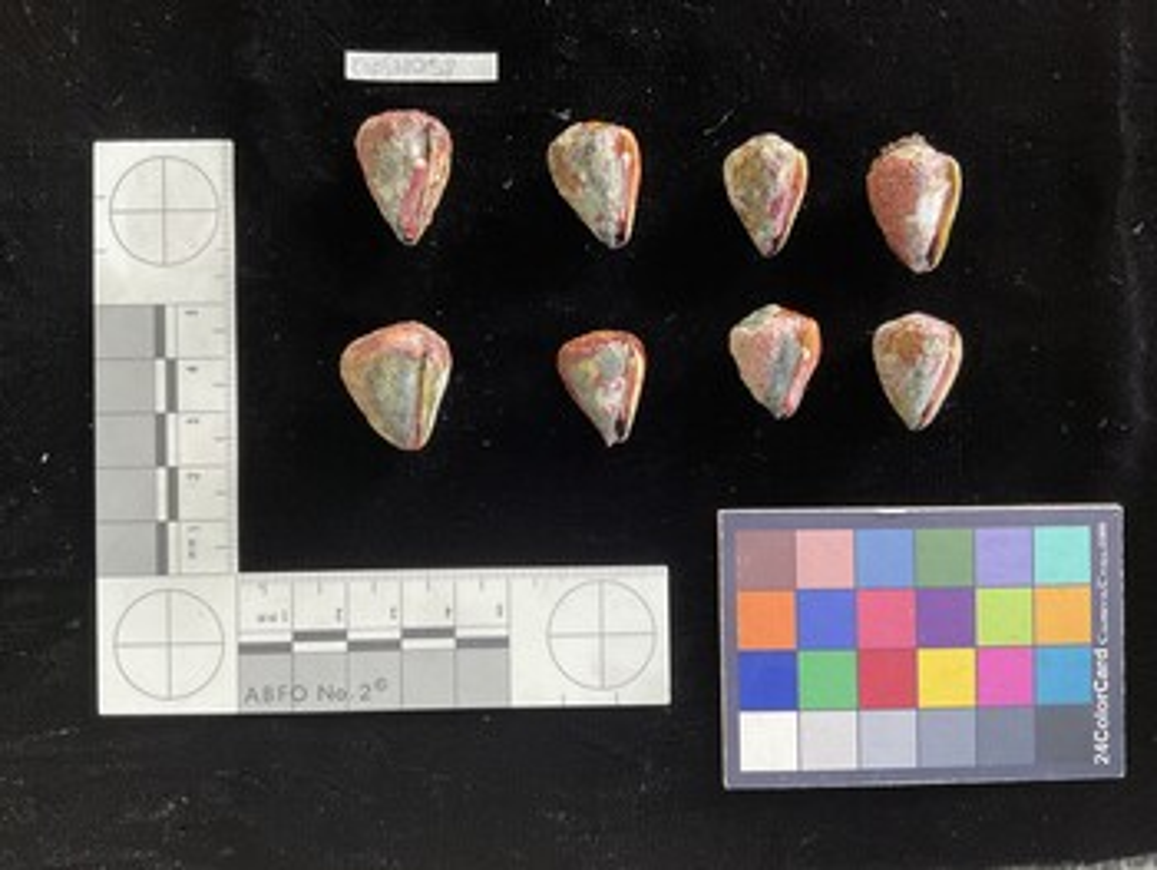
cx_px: 578
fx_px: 970
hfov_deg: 61.6
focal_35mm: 29
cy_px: 435
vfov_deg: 48.3
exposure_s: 1/50
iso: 125
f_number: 1.8
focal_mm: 3
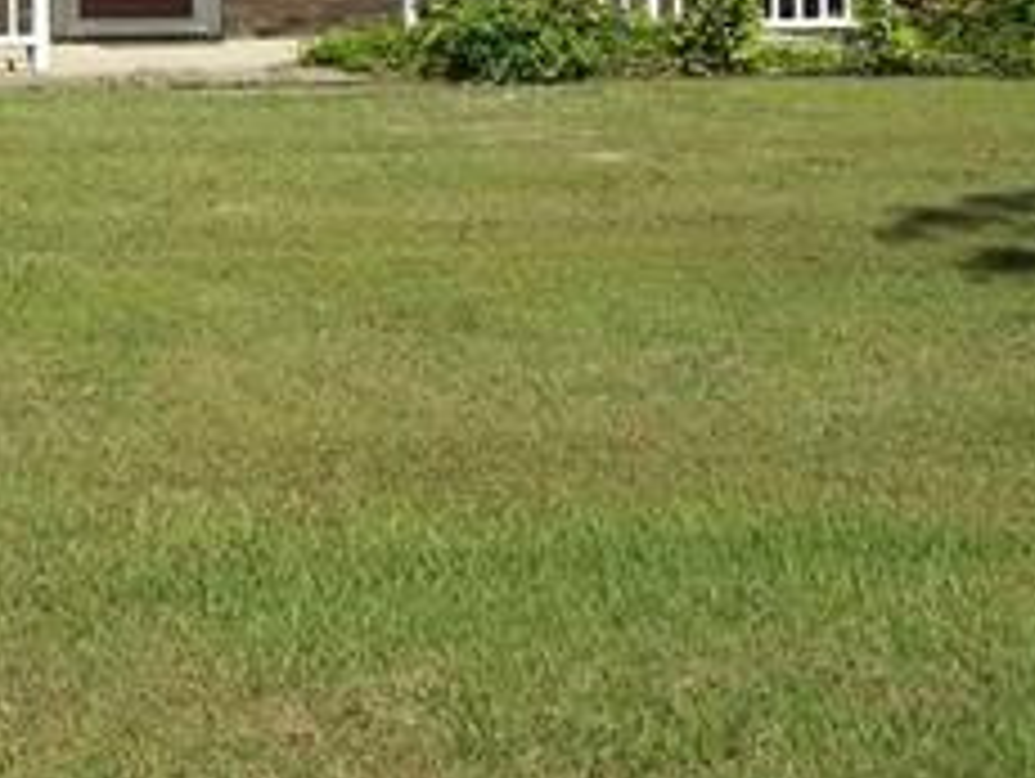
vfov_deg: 15.8
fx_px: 2664
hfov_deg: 21.1
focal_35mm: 89
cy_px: -247
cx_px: -45
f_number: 8.8
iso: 64
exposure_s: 1/160
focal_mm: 5.7
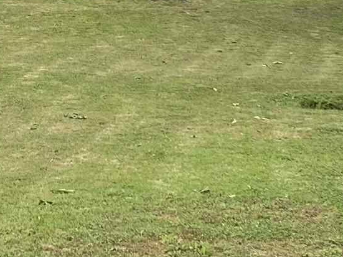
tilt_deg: +1.0
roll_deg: +1.2
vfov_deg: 10.0
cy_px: -86
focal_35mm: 145
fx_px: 1436
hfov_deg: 13.5
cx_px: 33
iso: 32
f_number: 1.8
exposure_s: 1/2513
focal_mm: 4.25
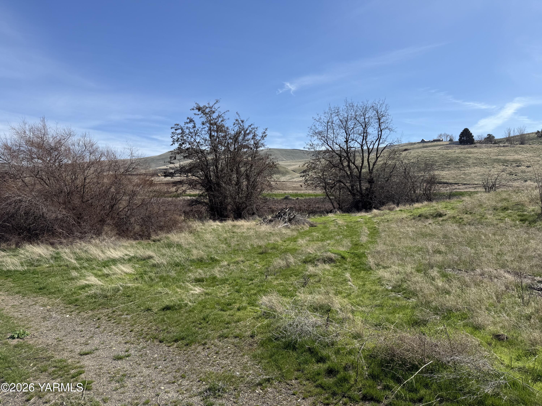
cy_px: 203
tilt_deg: +0.6
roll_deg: -0.6
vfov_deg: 56.8
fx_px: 376
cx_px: 271
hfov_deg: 71.6
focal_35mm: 24
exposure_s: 1/4673
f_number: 1.78
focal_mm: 6.76
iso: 80
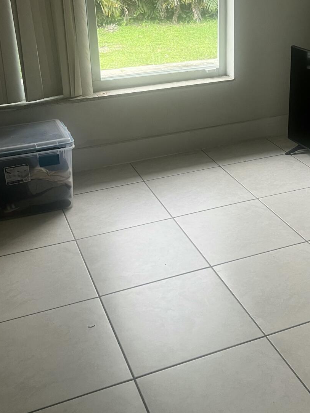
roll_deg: +0.3
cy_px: 124
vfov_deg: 39.0
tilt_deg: -18.5
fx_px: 573
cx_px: 221
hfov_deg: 29.9
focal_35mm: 48
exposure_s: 1/60
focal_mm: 5.7
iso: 100
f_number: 1.5
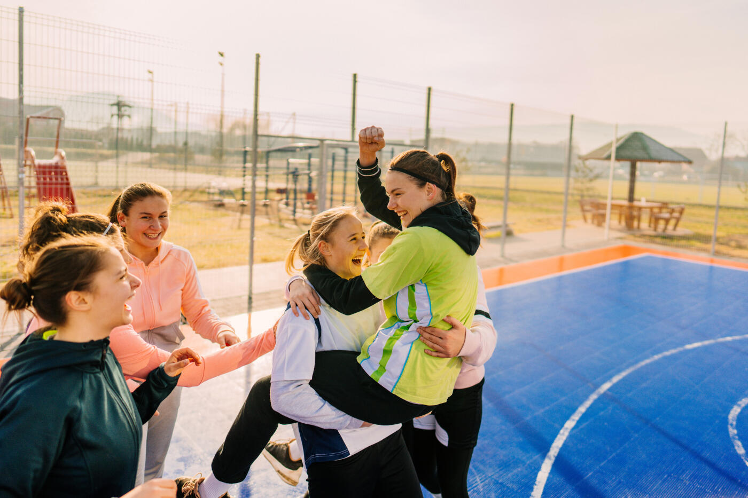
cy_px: 249
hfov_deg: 73.8
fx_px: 499
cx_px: 374
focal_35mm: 24
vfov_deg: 53.1
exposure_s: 1/3200
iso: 100
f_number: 1.4
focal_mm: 24
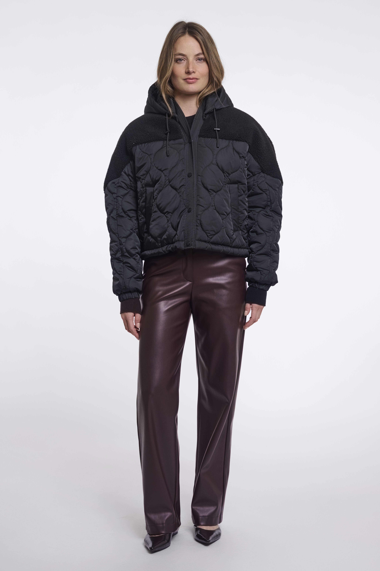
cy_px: 286
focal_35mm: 59
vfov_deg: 34.0
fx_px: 935
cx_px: 190
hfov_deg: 23.0
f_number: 8
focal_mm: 59
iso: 125
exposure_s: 1/160
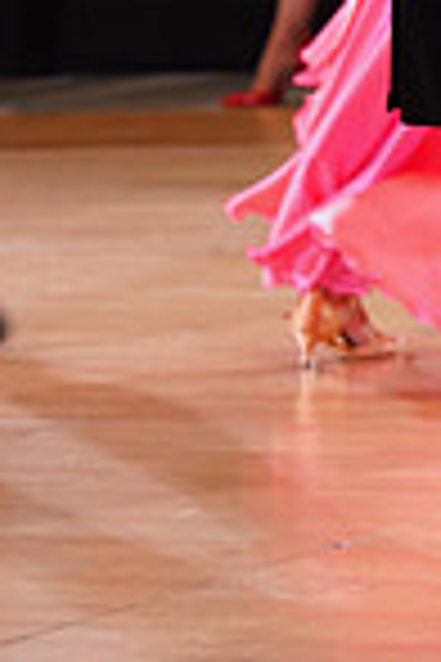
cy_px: -158
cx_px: 718
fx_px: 7588
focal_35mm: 413
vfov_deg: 5.0
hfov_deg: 3.3
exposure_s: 1/160
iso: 1600
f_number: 4.5
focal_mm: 105
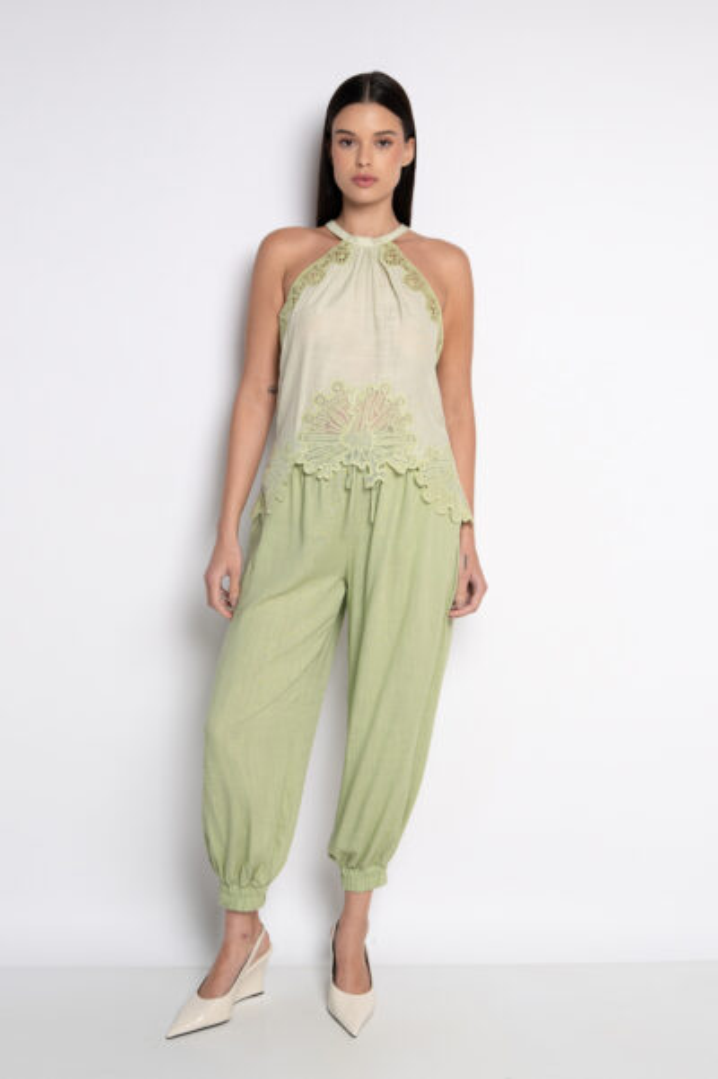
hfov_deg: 30.5
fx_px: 1318
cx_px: 359
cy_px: 540
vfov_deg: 44.5
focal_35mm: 44
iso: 320
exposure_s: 1/125
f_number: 5
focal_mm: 44
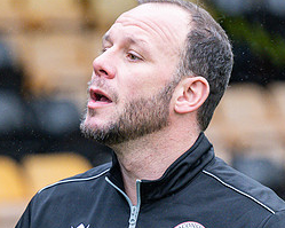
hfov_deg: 3.6
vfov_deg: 2.9
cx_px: 137
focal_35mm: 536
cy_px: 205
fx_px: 4519
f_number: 2.8
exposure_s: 1/640
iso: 800
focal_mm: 140
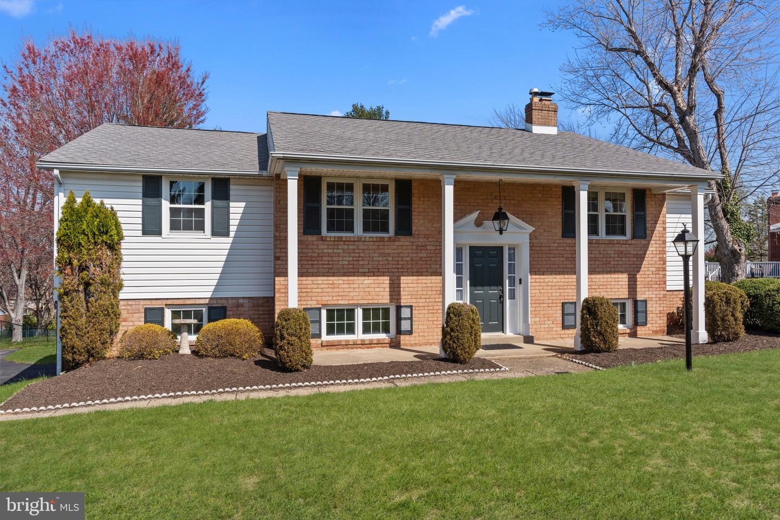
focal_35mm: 24
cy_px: 260
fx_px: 520
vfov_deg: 53.1
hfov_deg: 73.7
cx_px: 390
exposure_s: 1/640
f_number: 10
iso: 500
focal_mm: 24
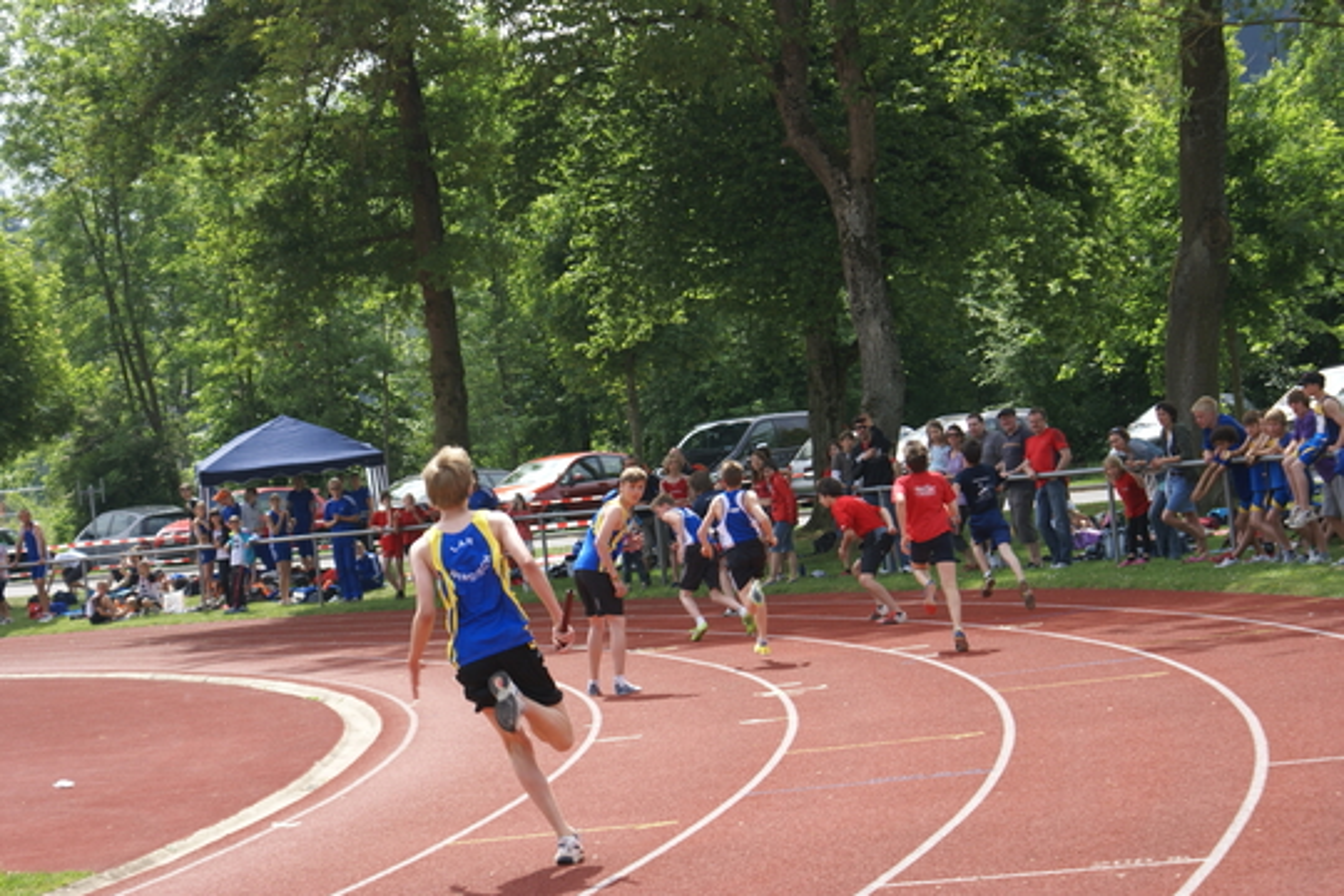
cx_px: 672
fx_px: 3920
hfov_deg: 19.5
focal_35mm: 105
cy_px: 448
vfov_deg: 13.0
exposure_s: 1/250
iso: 100
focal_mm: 70
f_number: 6.3
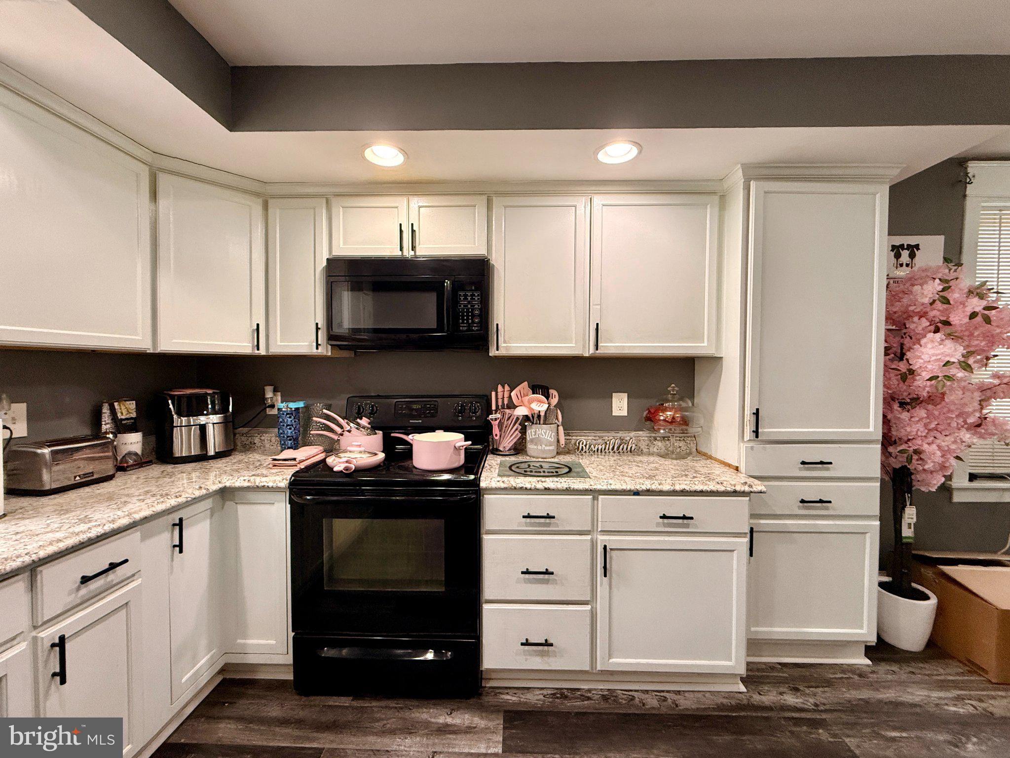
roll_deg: +0.4
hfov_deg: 102.1
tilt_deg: -1.1
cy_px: 379
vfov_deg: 85.7
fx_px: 408
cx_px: 505
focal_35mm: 14
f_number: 2.2
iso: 320
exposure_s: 1/120
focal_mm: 2.22
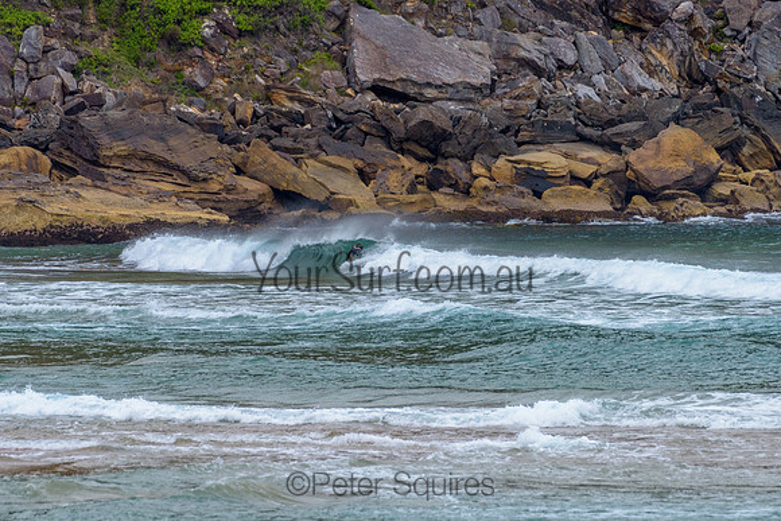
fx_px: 13305
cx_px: 380
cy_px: 254
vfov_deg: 2.2
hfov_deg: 3.4
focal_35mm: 613
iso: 400
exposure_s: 1/2000
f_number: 5.6
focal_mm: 500
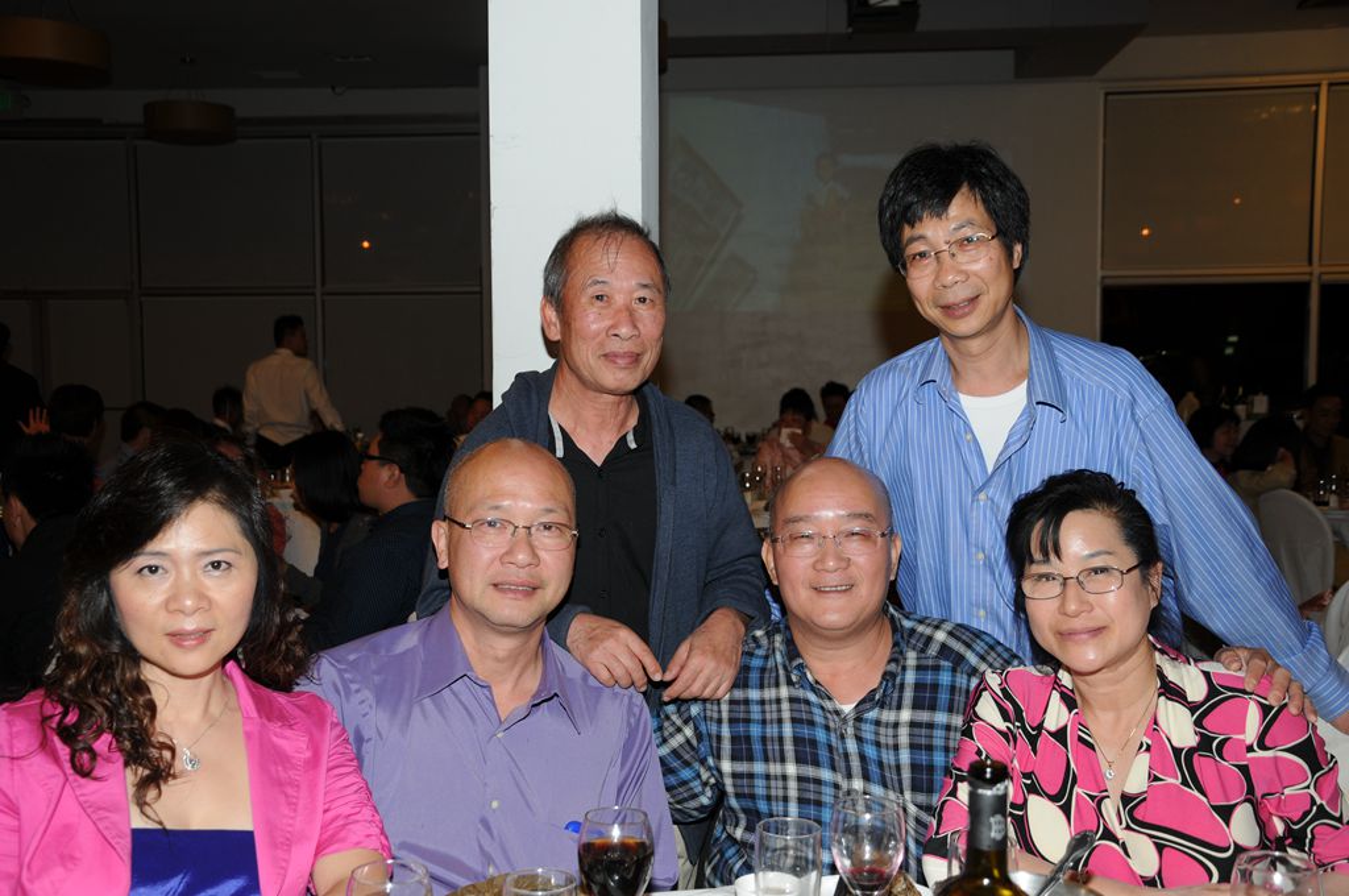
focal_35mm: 39
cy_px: 448
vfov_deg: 34.1
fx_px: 1460
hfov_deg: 49.6
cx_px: 674
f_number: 4.5
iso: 200
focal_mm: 26
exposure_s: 1/60
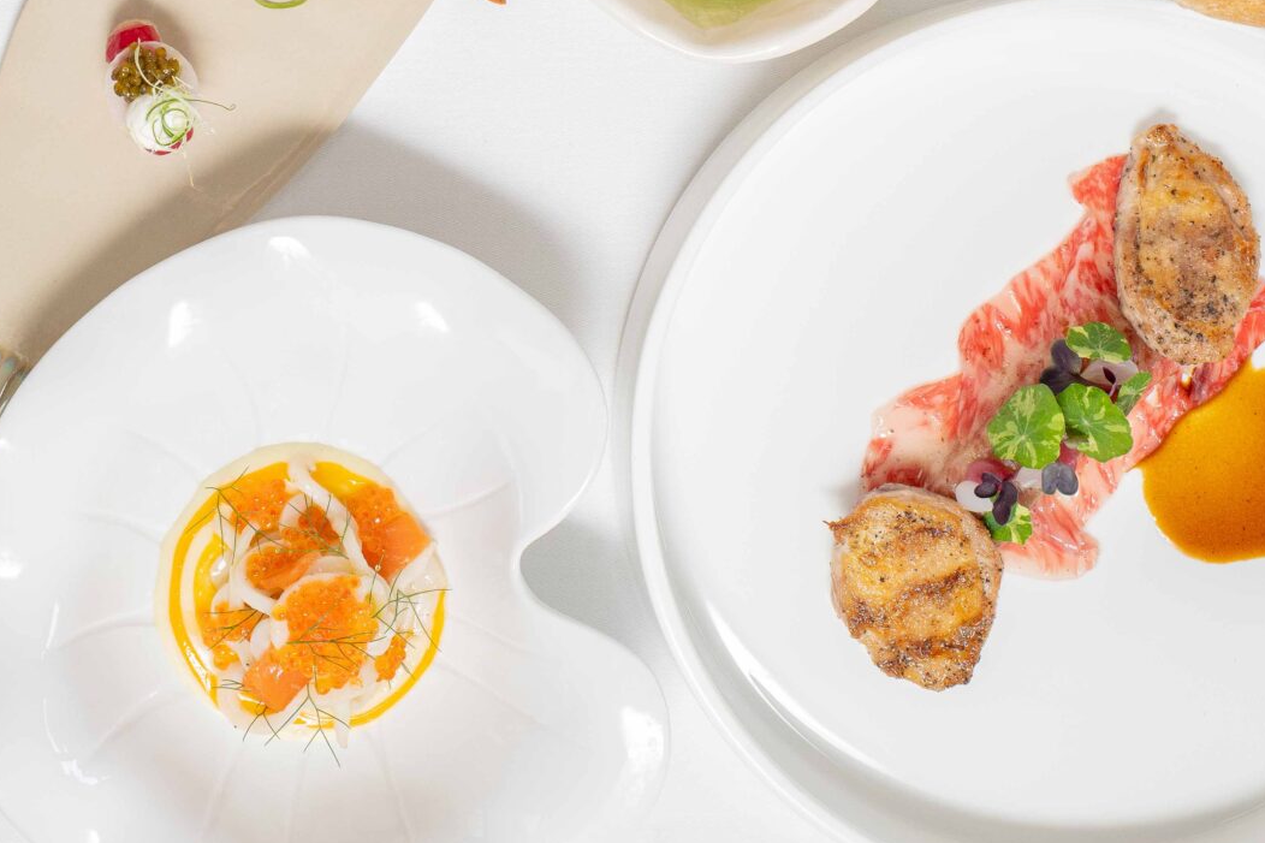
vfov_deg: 12.2
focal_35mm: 111
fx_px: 3900
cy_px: 43
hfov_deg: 18.3
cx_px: 367
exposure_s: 1/100
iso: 1000
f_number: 10
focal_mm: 57
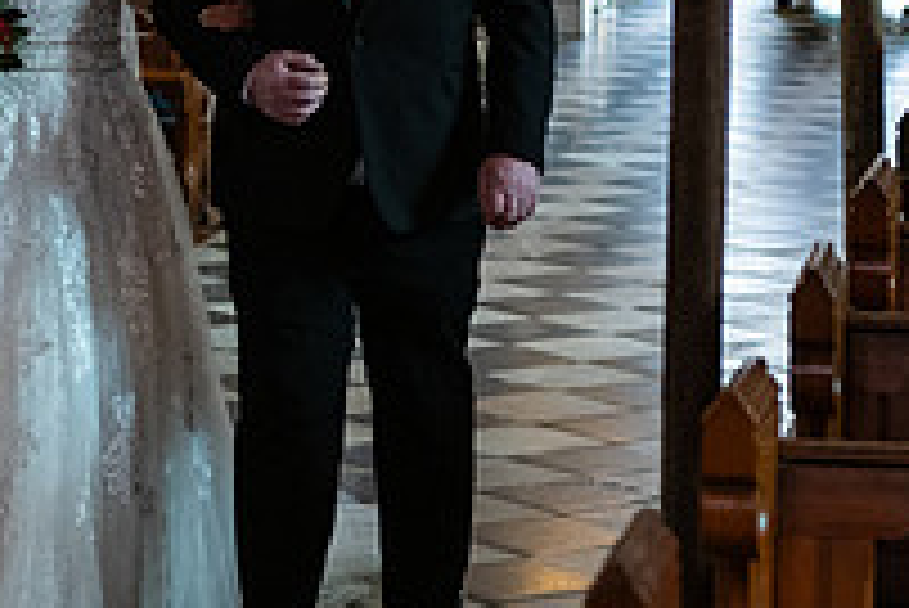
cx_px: -22
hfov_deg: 10.1
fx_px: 5079
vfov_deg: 6.8
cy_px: -61
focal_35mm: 201
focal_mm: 70
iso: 1250
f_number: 3.5
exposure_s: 1/160
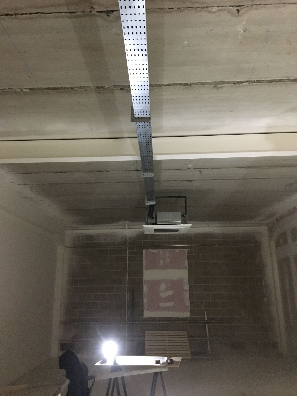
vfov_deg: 61.7
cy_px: 198
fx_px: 332
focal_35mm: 29
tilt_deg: +15.6
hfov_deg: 48.2
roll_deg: +1.1
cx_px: 148
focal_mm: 4.15
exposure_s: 1/17
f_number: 2.2
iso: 250
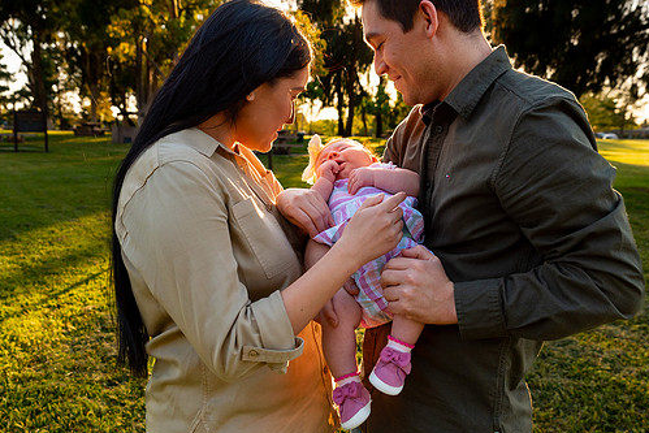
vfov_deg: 36.9
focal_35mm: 36
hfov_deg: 53.1
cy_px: 210
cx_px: 345
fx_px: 649
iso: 200
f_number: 5.6
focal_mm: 31
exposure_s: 1/320
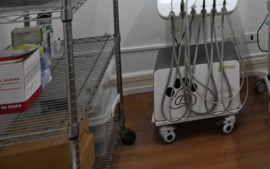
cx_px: 316
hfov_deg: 31.5
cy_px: -92
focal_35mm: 55
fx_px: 405
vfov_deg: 20.0
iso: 1600
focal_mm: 18
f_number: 8
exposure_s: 1/40
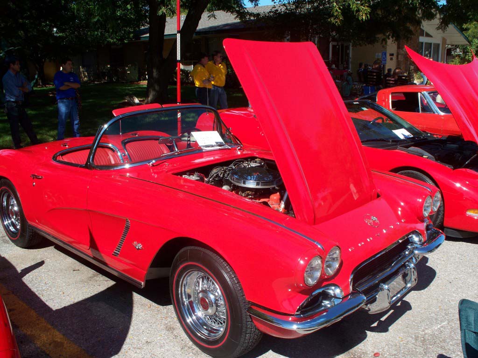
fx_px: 497
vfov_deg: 39.7
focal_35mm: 36
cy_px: 179
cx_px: 239
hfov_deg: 51.4
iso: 64
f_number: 5
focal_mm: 7.54
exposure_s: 1/320
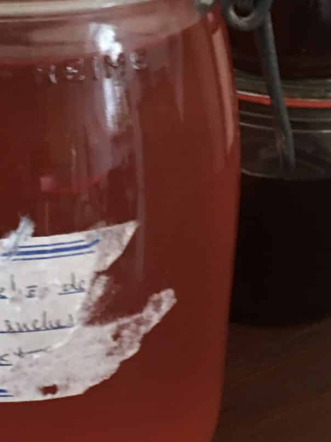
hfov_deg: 19.7
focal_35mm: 74
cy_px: 208
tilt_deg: -27.2
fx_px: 944
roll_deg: -0.9
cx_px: 61
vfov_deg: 26.3
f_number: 2.2
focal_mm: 4.15
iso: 100
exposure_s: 1/4
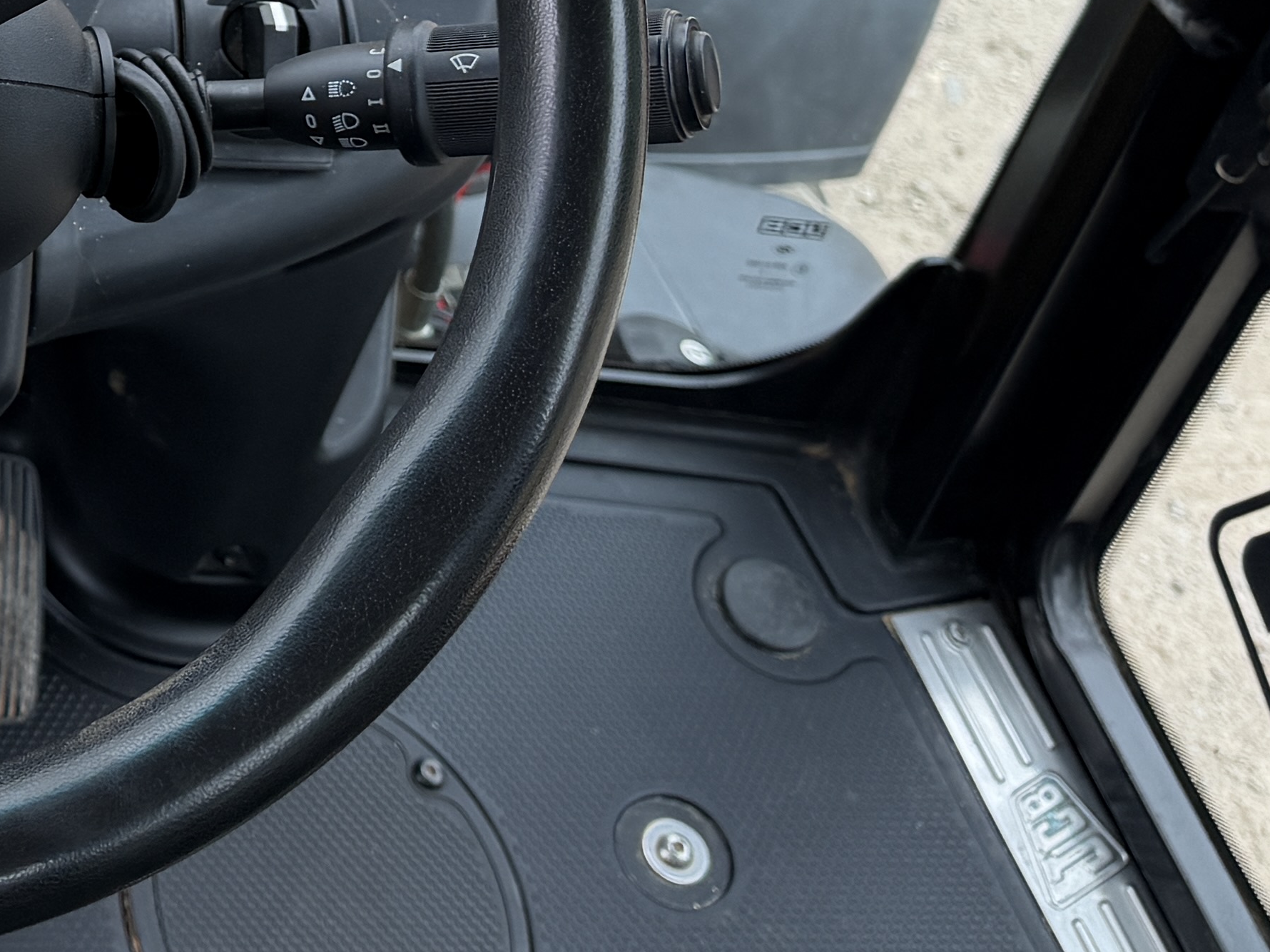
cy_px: -166
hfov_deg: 22.5
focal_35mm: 77
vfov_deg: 18.2
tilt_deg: -47.9
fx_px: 2825
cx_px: -396
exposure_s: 1/121
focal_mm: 6.76
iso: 64
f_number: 1.78
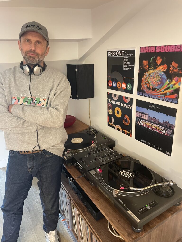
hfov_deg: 53.1
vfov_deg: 67.3
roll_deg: +2.0
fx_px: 182
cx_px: 91
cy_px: 121
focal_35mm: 26
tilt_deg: -18.9
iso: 250
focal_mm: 4.2
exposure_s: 1/60
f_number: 1.6
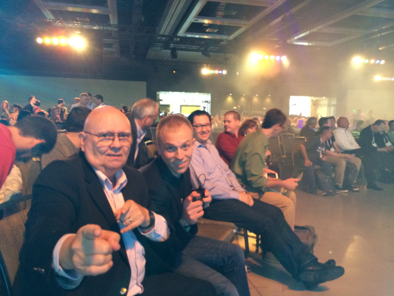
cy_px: 148
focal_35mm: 30
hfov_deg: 60.0
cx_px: 197
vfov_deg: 46.8
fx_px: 341
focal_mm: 4.12
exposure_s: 1/15
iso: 320
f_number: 2.2
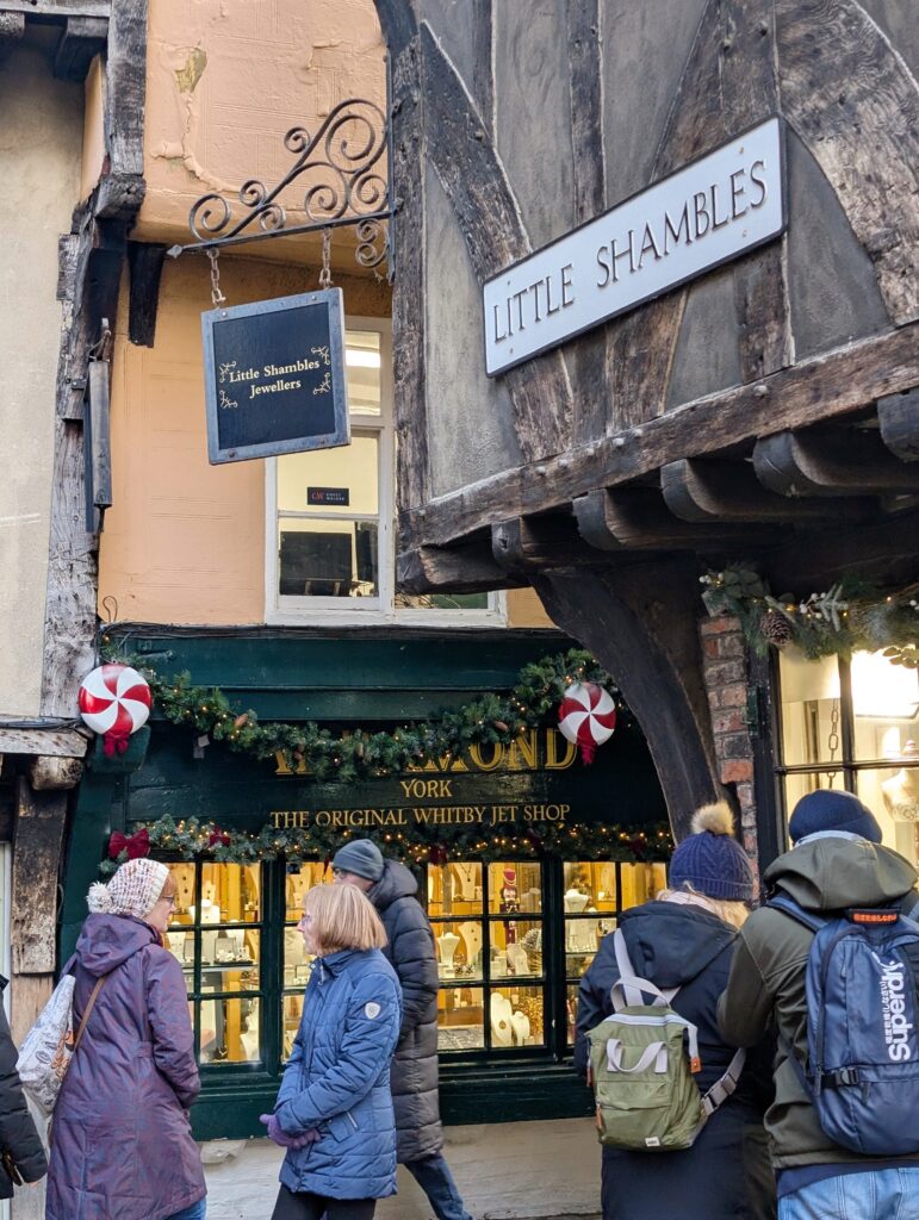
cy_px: 610
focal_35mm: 49
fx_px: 1730
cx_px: 460
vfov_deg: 38.9
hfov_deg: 29.7
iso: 55
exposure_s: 1/100
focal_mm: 6.9
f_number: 1.68
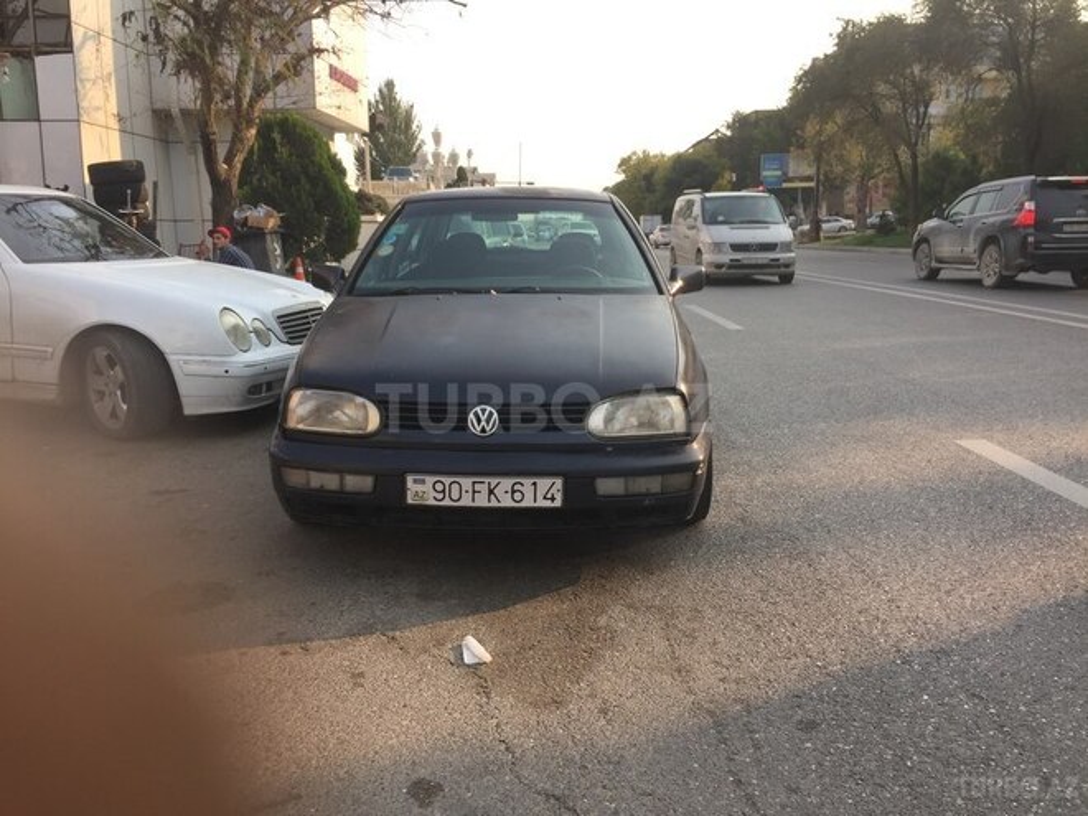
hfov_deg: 61.7
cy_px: 408
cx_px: 544
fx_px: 911
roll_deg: -1.3
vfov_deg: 48.2
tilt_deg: -7.9
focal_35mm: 29
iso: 32
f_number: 2.2
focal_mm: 4.15
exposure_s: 1/557
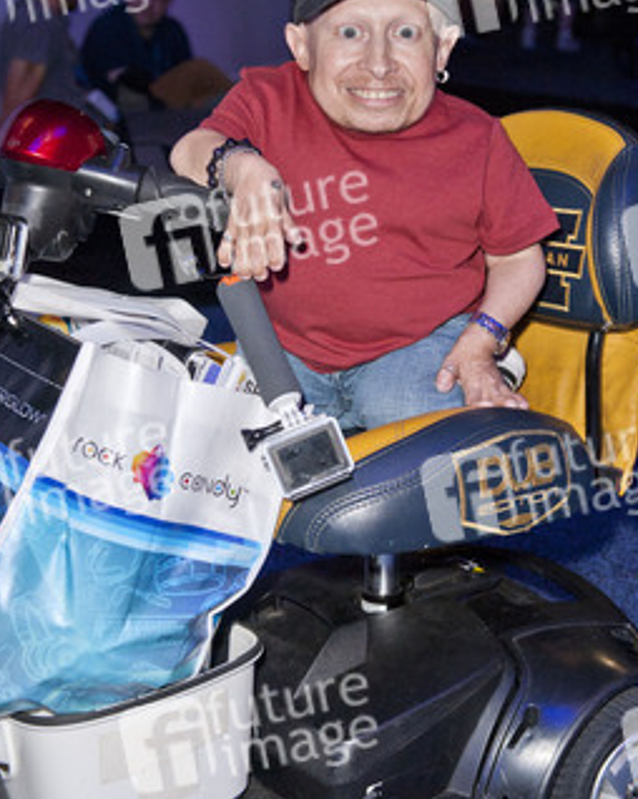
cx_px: 323
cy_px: 357
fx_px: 1229
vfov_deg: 36.0
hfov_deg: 29.1
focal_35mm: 52
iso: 640
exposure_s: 1/400
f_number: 4
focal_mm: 44
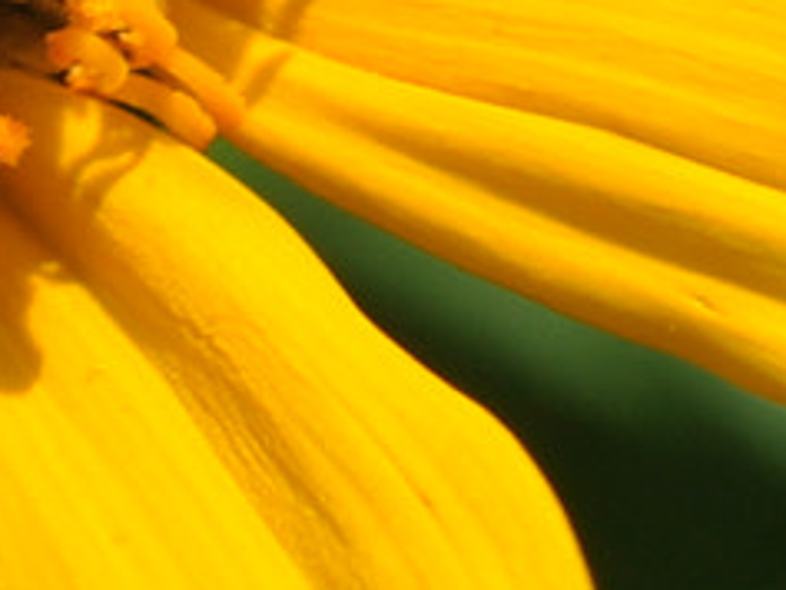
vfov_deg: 2.2
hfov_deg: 2.9
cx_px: -444
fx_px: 15542
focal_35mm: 684
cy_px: -484
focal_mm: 55
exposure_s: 1/400
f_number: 9
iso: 200
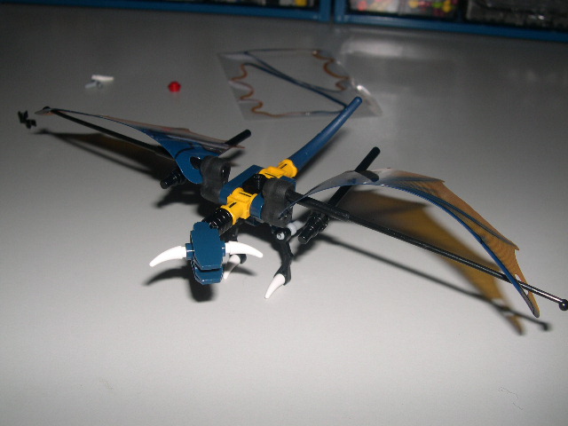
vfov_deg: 37.7
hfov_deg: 49.0
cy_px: 213
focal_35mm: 38
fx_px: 624
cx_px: 284
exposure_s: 1/60
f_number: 7.6
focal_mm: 8
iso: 100
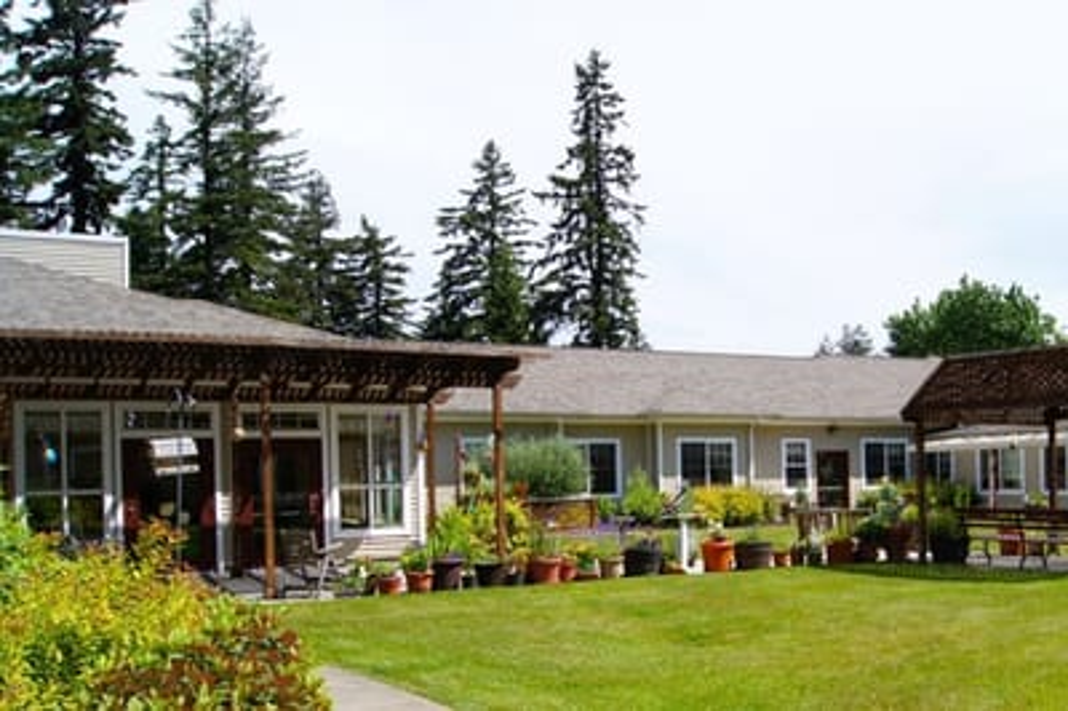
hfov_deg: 67.4
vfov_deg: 47.9
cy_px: 356
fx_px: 800
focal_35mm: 27
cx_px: 534
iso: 100
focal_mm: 18
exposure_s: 1/125
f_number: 11
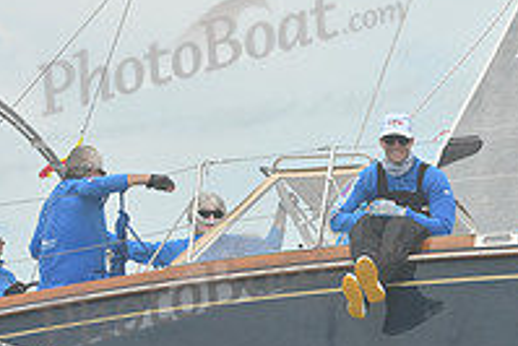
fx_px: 3269
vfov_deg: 6.0
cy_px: 386
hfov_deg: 9.0
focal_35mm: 227
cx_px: 541
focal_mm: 78
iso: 320
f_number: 8
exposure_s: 1/1250
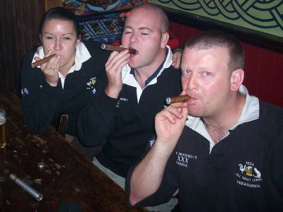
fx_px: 311
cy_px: 106
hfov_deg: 49.0
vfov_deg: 37.7
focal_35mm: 38
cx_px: 142
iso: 140
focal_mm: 4.99
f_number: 4.5
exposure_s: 1/60
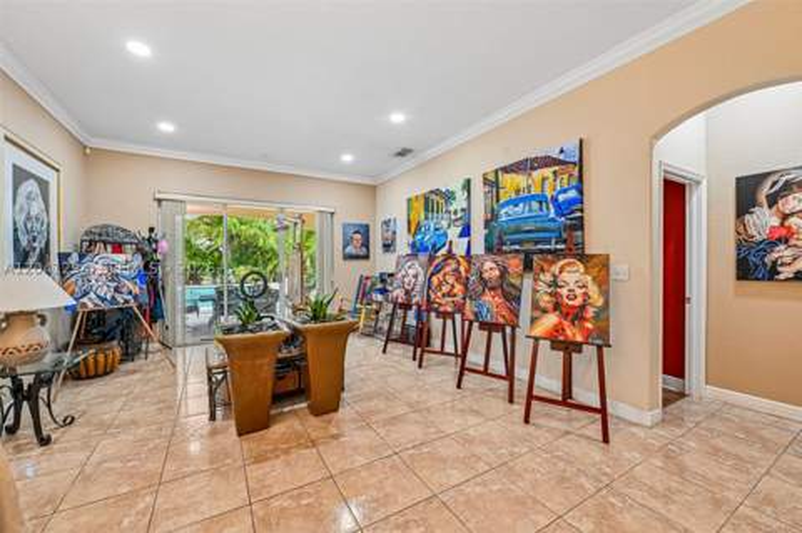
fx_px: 312
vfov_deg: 81.1
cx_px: 401
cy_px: 266
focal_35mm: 14
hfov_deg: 104.3
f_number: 6.3
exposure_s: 1/13
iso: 250
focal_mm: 14
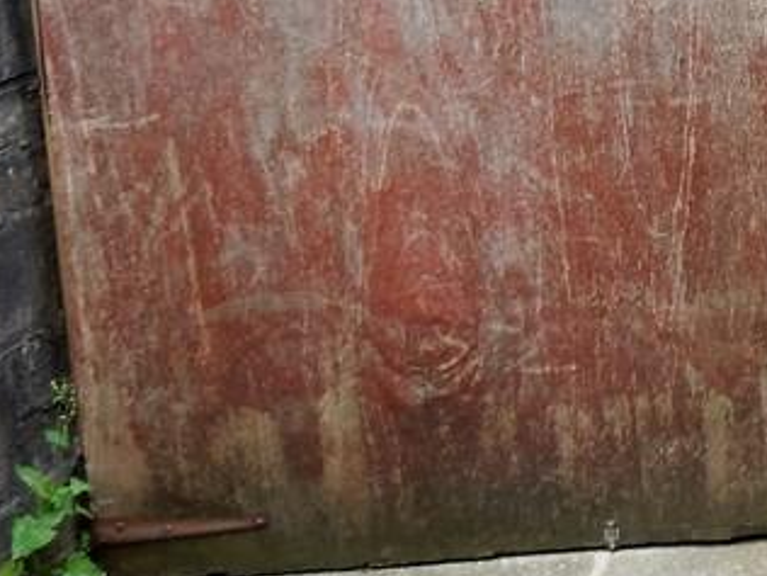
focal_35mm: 81
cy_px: -2
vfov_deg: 17.8
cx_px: 944
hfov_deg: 22.1
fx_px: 1795
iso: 125
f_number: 3.7
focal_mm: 4.5
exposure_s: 1/100
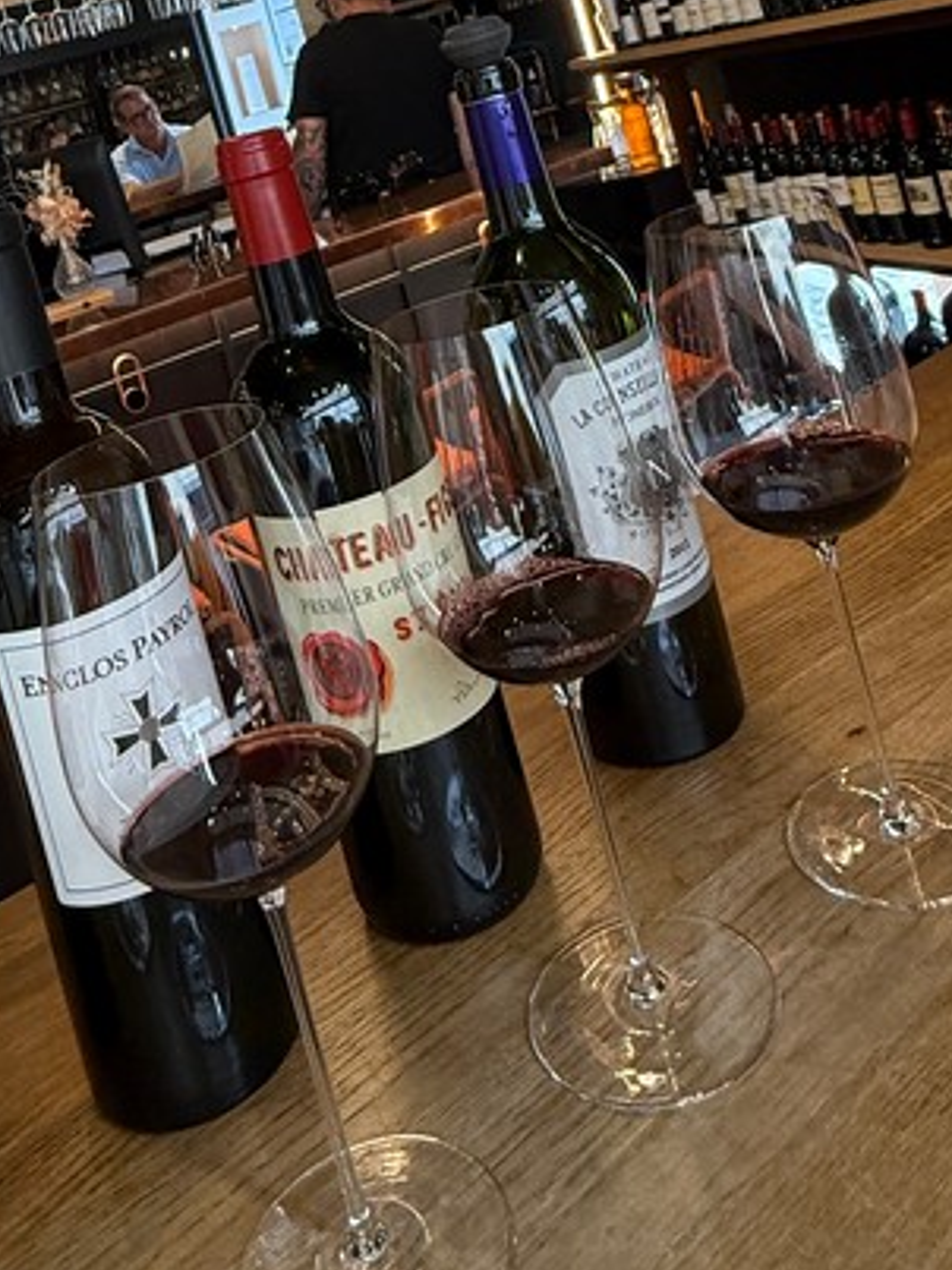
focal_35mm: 35
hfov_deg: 40.4
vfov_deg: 46.7
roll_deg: +14.5
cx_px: 359
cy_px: 95
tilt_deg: +0.6
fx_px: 1284
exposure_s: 1/125
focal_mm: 2.22
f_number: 2.2
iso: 160
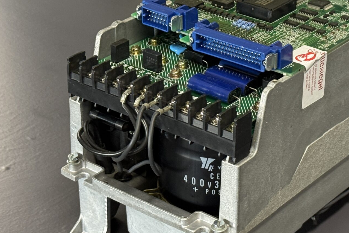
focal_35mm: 100
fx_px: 969
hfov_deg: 20.4
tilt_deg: -27.2
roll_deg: -0.8
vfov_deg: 13.7
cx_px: 216
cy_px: 104
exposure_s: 1/50
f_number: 1.78
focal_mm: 6.76
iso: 200
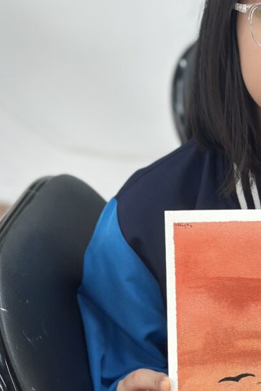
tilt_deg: -19.9
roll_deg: -2.1
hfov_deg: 12.0
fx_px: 1228
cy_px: 225
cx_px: 238
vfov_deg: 18.1
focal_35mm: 113
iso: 100
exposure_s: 1/100
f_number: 1.78
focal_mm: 6.86
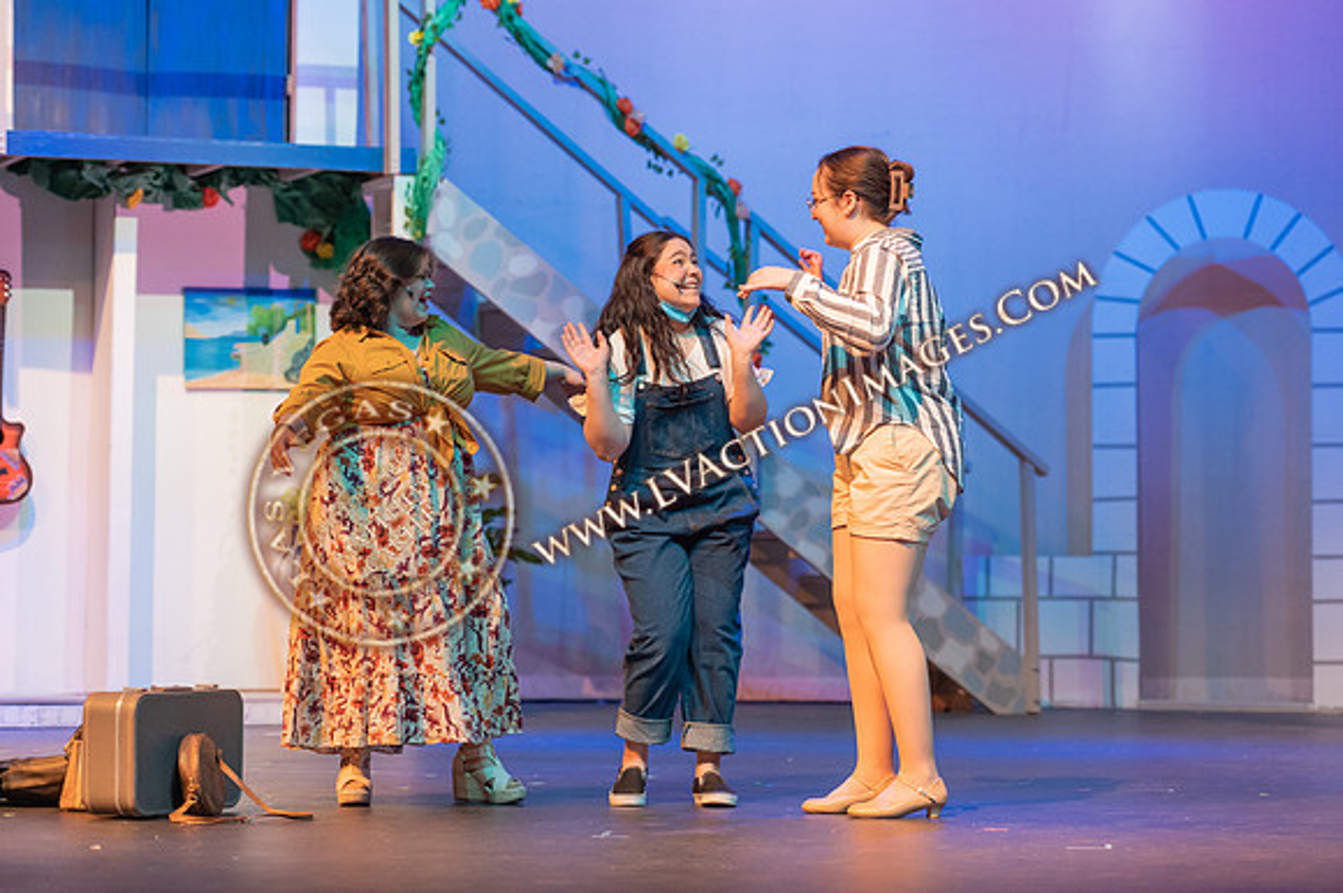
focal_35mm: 102
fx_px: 3803
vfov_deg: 13.4
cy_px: 446
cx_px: 672
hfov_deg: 20.0
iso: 2500
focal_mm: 102
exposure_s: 1/250
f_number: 2.8
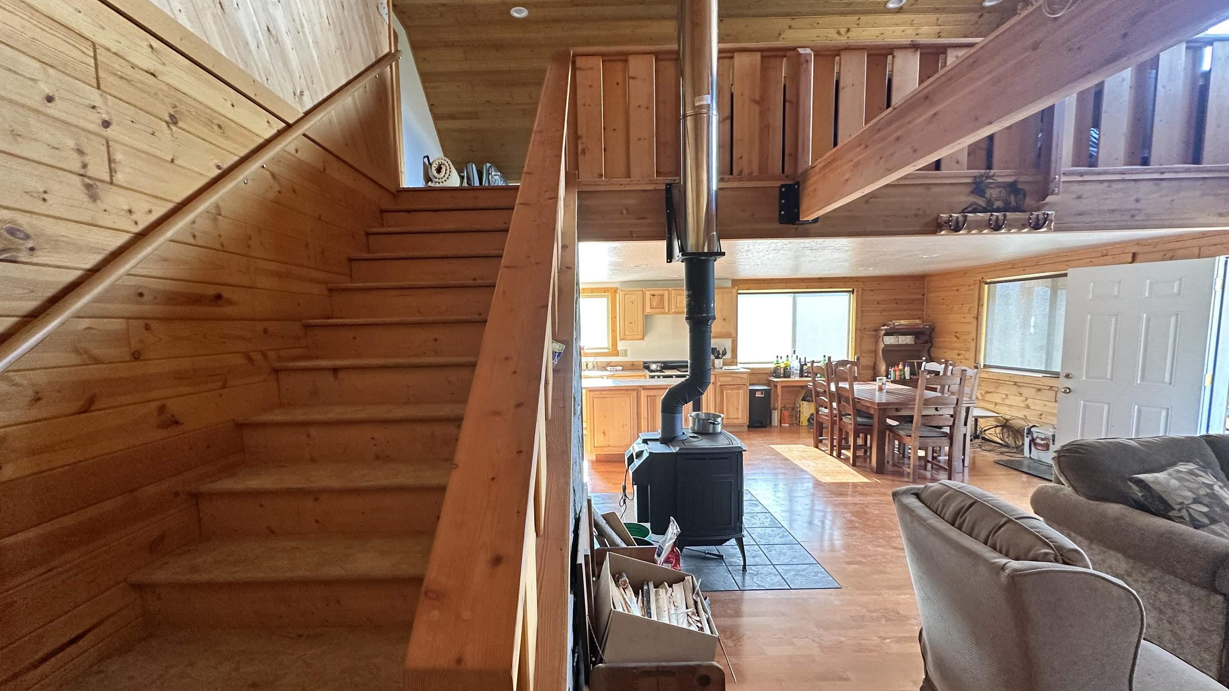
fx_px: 521
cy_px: 379
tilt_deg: -5.7
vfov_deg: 66.9
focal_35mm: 16
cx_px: 588
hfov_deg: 99.3
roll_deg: +1.4
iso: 320
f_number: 2.2
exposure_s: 1/80
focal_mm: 2.22
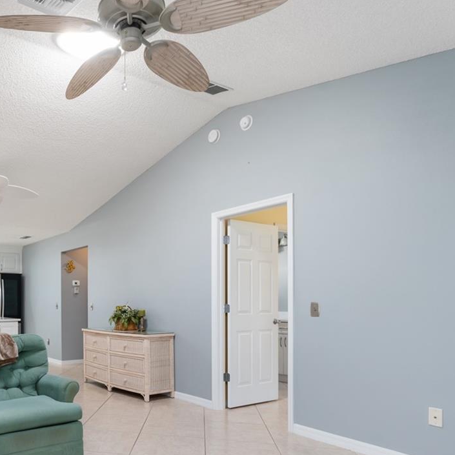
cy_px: 310
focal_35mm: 27
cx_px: 86
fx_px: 402
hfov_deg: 54.7
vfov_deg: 57.5
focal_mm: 14
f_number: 8
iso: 200
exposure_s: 1/3
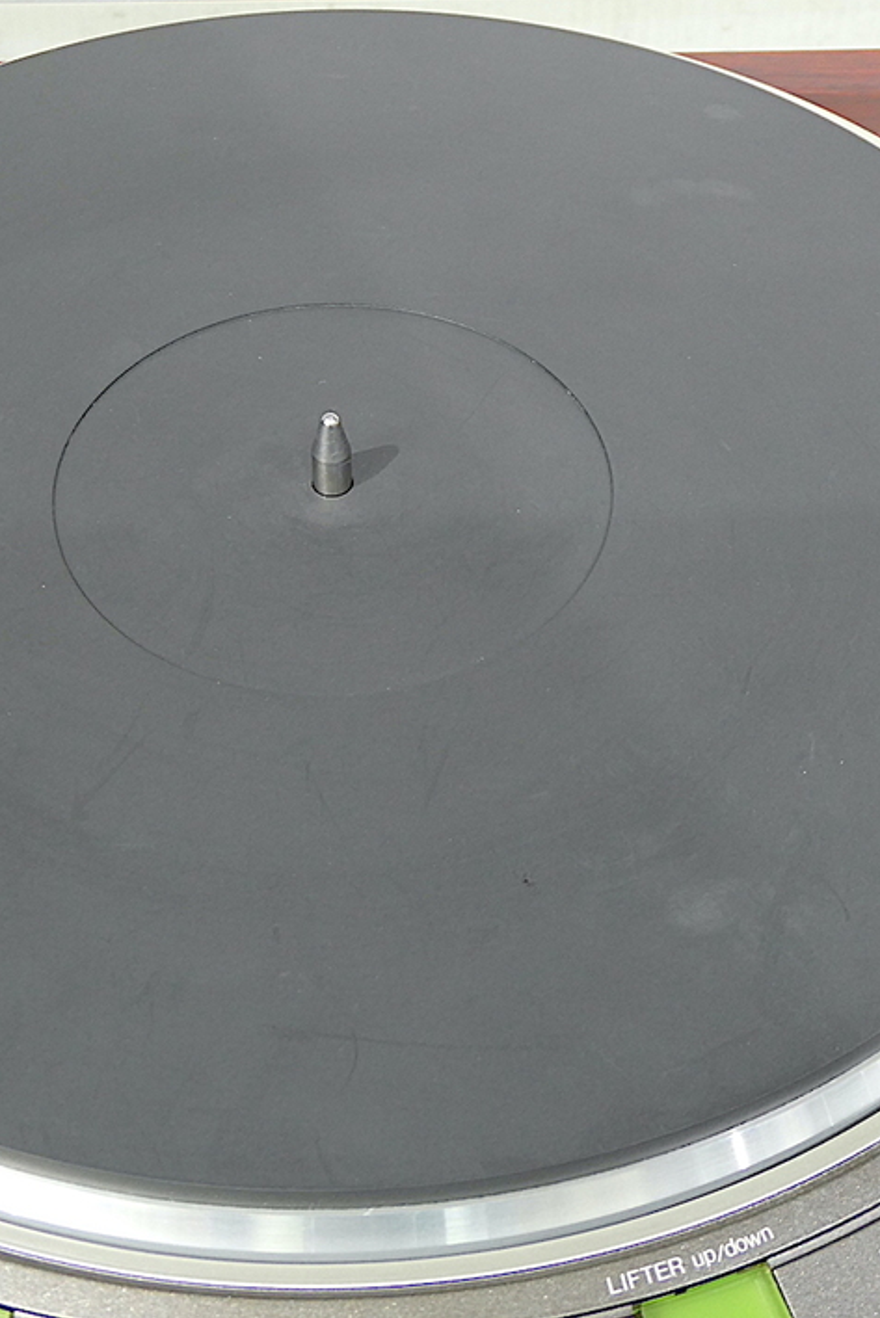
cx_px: 326
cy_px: 654
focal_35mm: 76
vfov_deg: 26.6
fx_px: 2785
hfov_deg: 17.9
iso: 200
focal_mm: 9.6
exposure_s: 1/2.5
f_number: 4.1
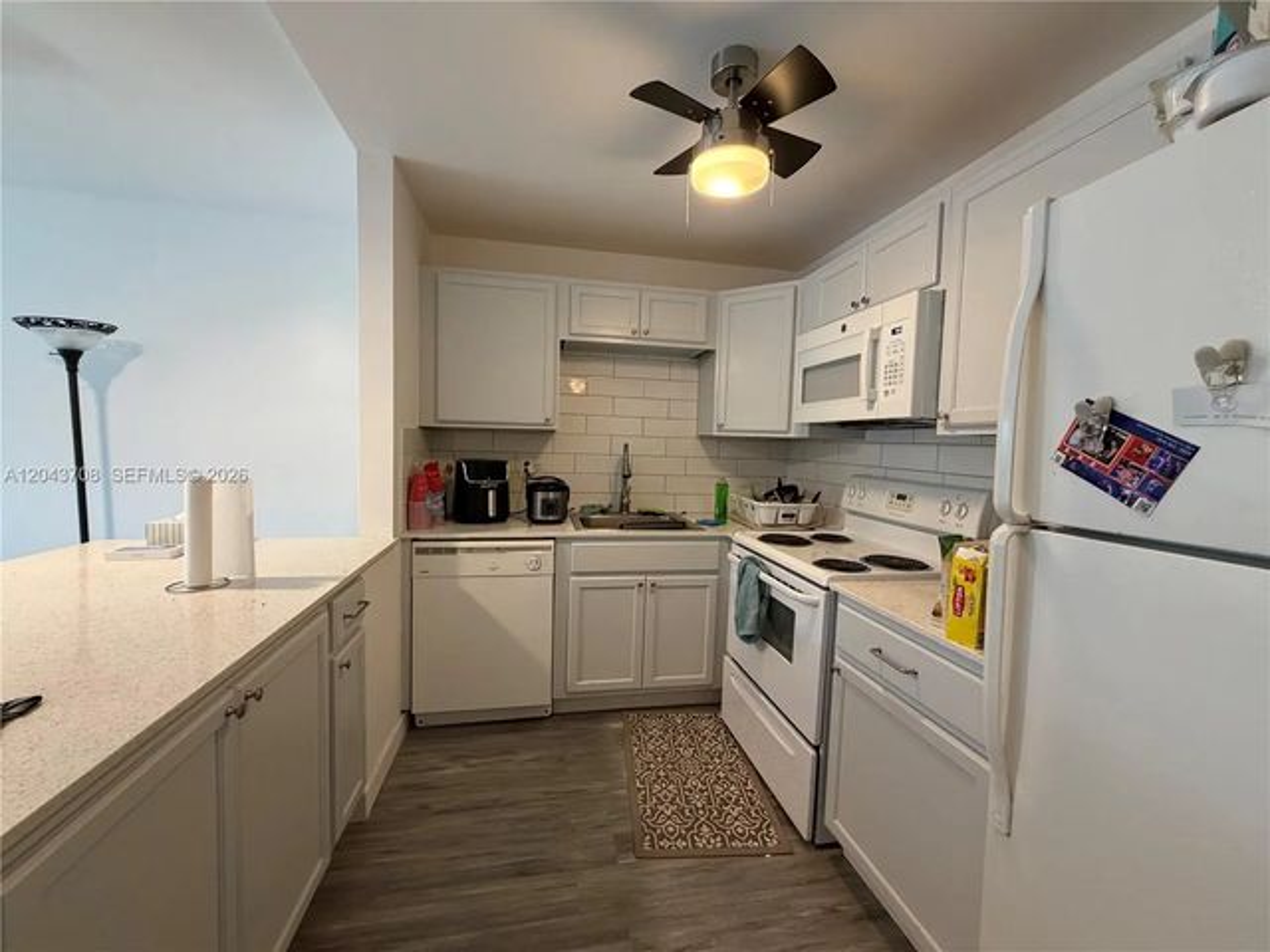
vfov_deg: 85.7
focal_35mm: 14
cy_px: 476
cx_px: 635
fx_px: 514
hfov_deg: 102.1
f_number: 2.2
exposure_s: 1/60
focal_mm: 2.22
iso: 320
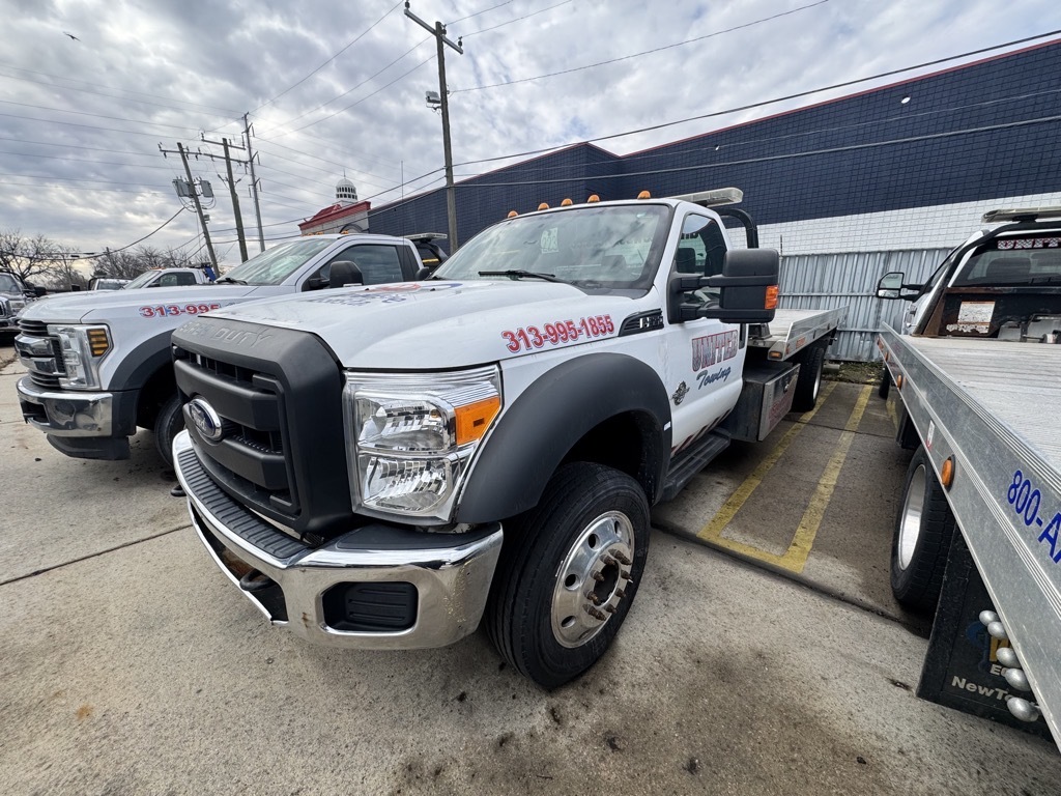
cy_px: 398
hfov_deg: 102.1
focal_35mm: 14
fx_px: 429
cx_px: 530
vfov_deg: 85.7
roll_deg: +0.0
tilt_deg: -14.1
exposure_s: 1/556
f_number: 2.2
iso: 50
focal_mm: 2.22
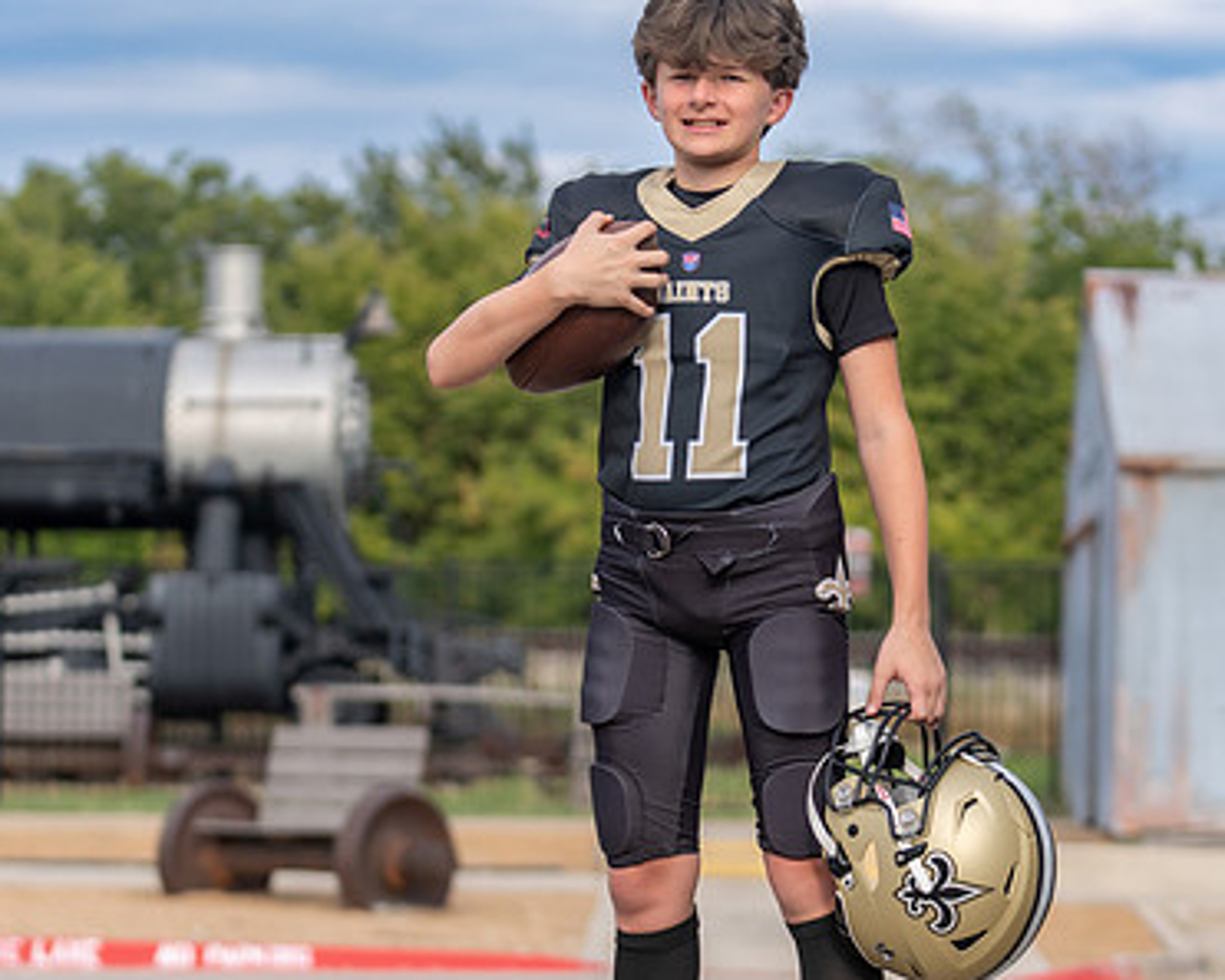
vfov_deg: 12.2
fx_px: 4569
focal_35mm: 126
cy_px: 599
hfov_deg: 15.3
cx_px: 734
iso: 100
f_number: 2.8
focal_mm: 72
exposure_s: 1/1000
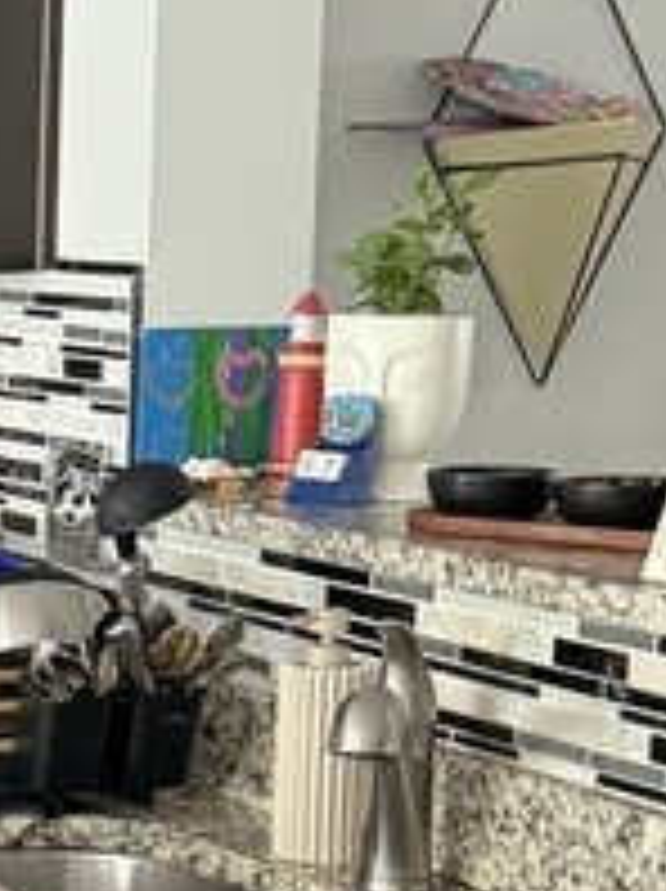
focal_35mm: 131
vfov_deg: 14.8
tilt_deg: -10.3
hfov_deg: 10.5
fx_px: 3368
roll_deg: +0.6
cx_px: -598
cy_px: 864
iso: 400
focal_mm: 6.76
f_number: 1.78
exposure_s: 1/60
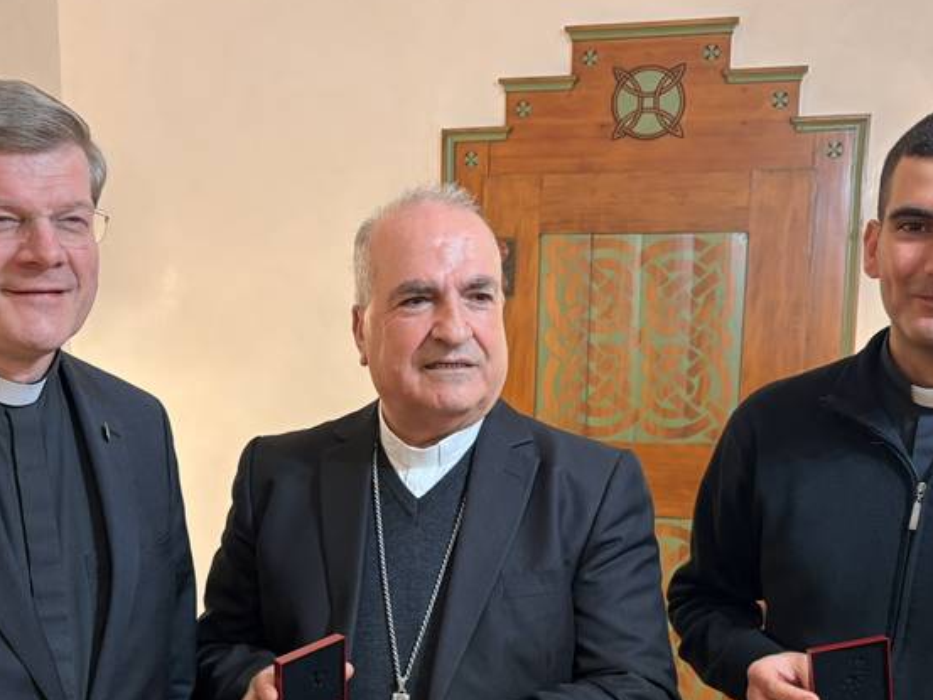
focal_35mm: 47
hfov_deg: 40.4
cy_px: 555
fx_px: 1267
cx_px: 432
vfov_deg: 30.2
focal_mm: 5.96
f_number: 1.6
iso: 160
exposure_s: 1/50
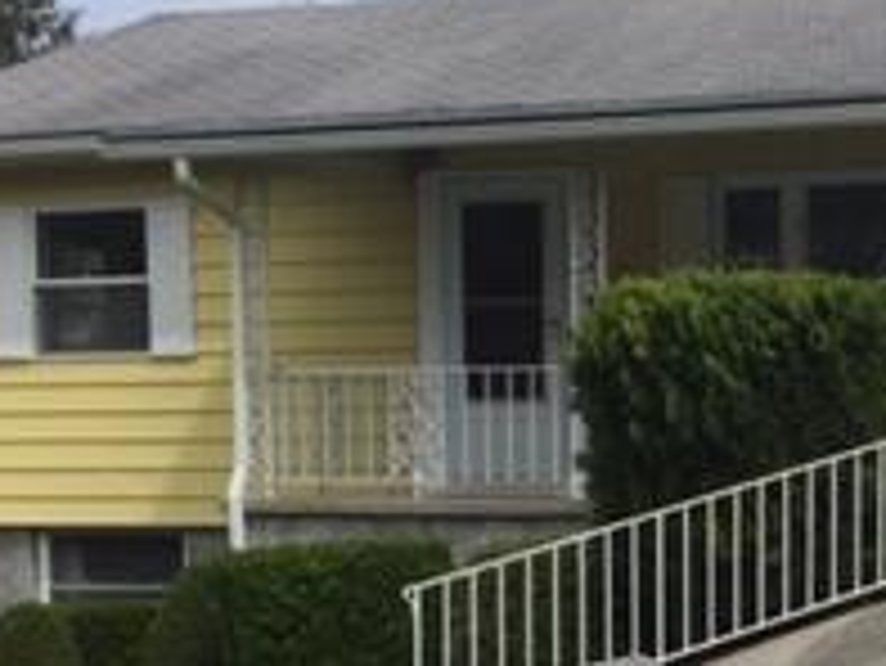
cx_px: 1061
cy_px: 675
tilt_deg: -2.7
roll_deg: -1.3
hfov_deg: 19.6
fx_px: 2407
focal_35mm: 94
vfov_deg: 15.4
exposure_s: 1/3049
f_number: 2.2
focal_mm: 4.15
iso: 32
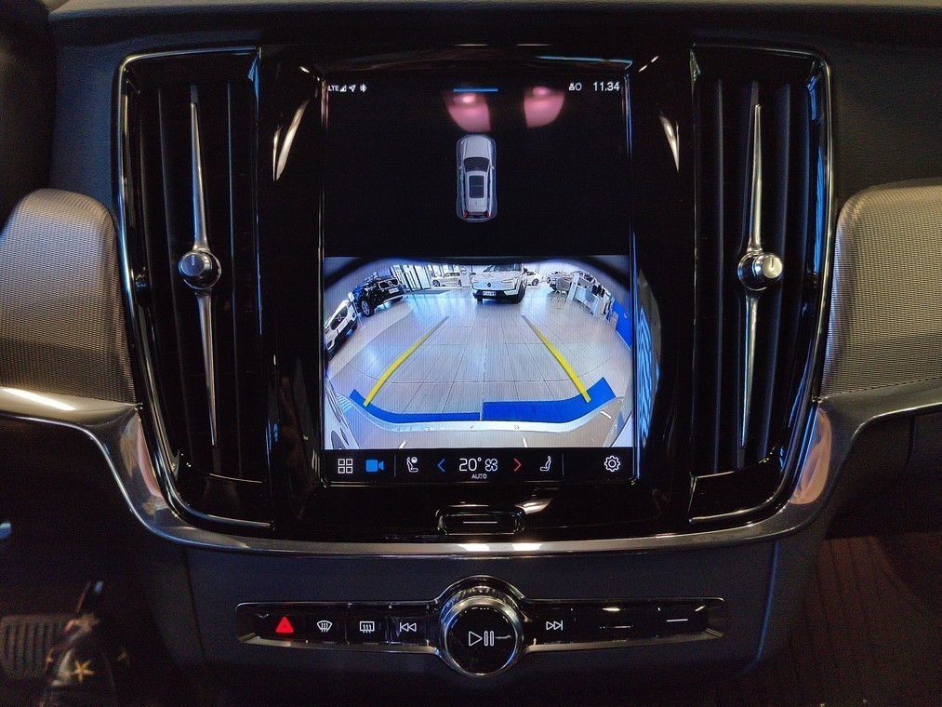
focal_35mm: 29
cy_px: 354
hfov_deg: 61.7
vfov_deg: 48.2
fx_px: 789
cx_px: 471
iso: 2650
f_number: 1.9
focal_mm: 5.52
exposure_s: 1/120
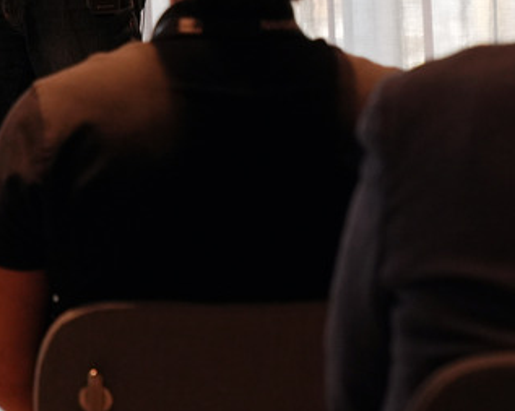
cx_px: -227
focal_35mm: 238
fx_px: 3624
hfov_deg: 8.0
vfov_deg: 6.4
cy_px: -97
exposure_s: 1/160
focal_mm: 70
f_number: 4
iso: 1250
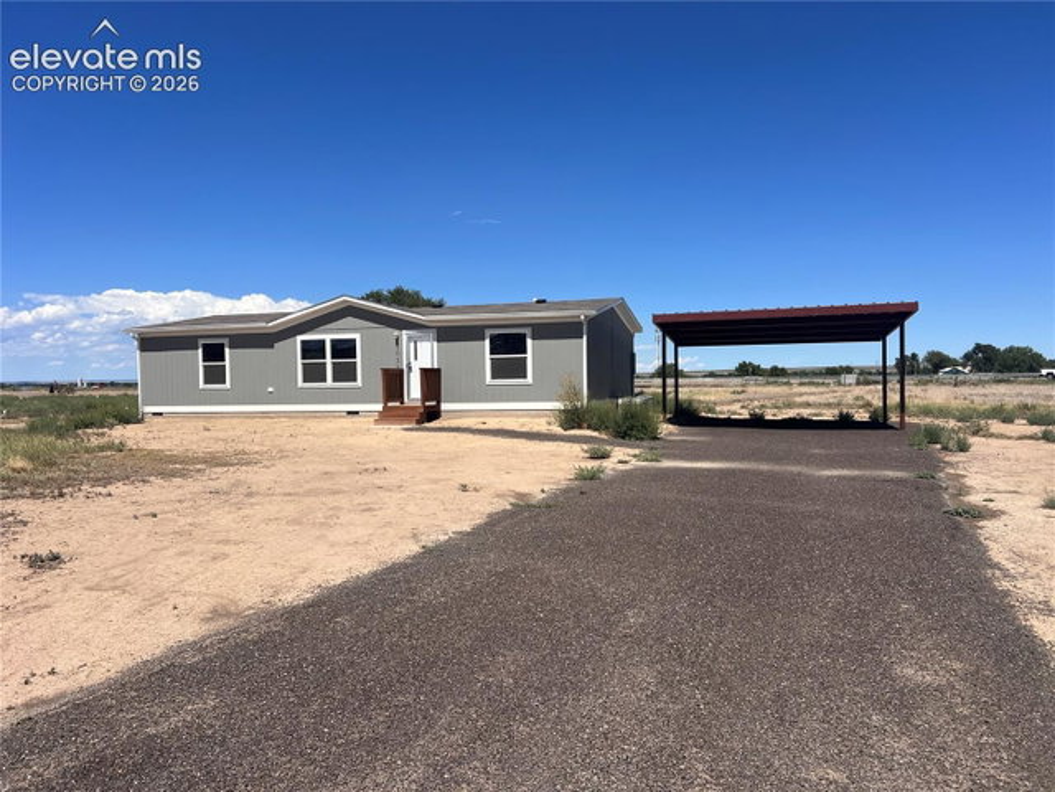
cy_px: 396
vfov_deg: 53.1
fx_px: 792
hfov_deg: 67.3
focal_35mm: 26
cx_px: 528
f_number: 1.5
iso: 50
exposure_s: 1/6579
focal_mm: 5.7
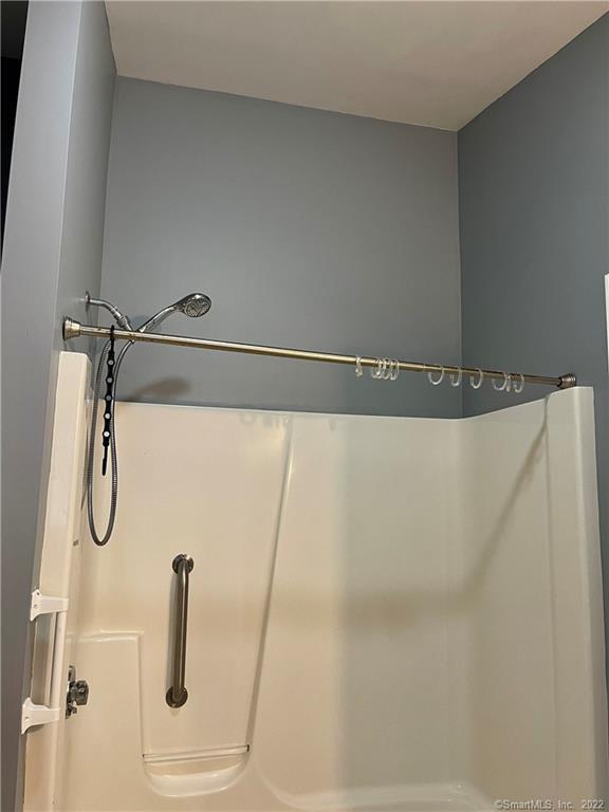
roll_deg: -0.8
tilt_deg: +8.9
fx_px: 610
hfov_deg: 53.1
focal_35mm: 26
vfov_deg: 67.3
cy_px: 406
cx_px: 304
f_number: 1.6
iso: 160
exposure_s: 1/60
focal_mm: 5.1
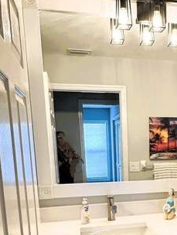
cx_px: 150
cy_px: 195
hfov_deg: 33.1
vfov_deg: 42.3
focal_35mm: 42
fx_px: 286
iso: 160
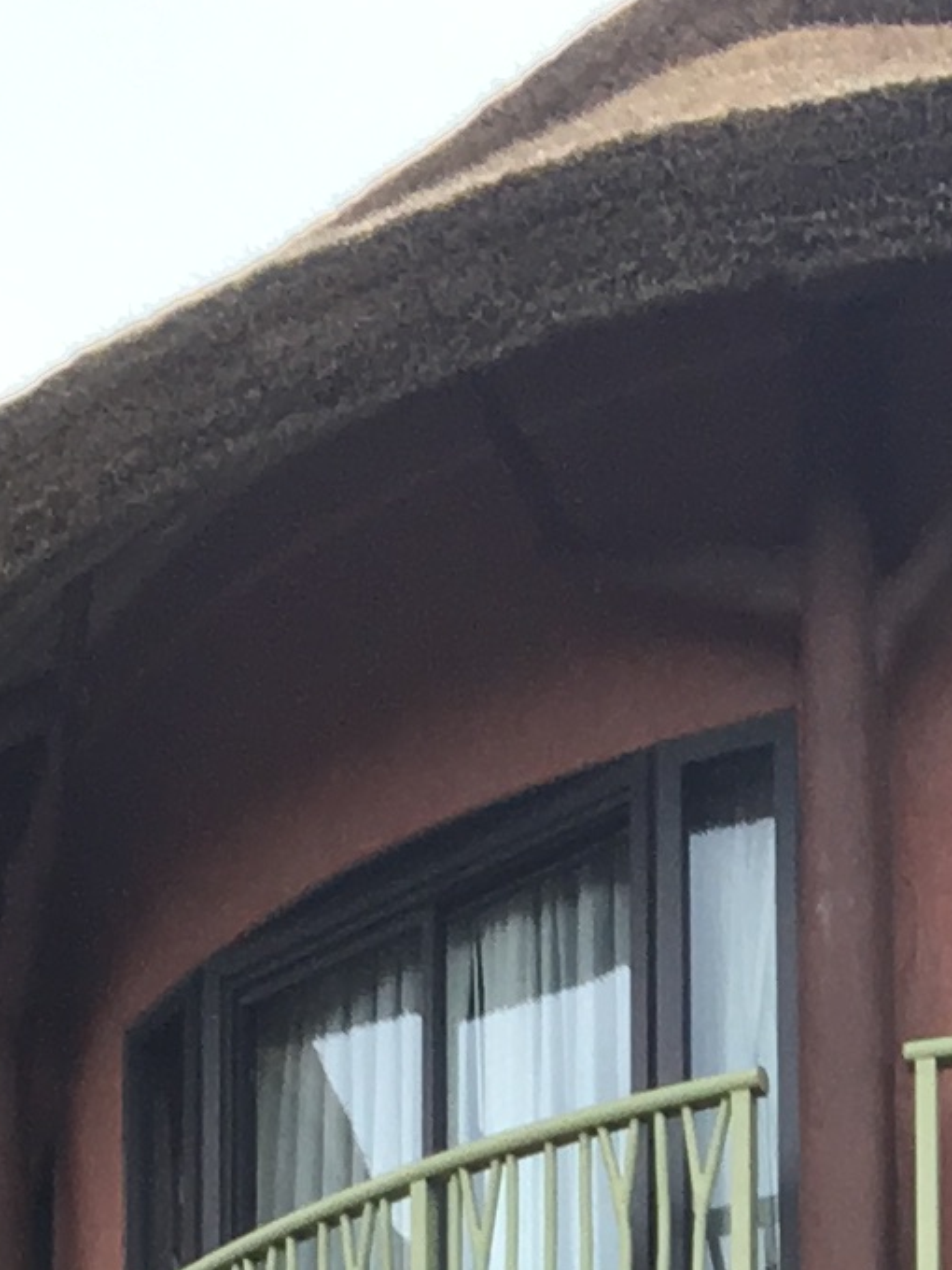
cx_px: 1443
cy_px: 3205
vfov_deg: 9.9
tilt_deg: +11.1
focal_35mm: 172
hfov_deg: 8.4
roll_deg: +0.8
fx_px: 6307
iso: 32
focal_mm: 4.15
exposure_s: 1/60
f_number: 2.2
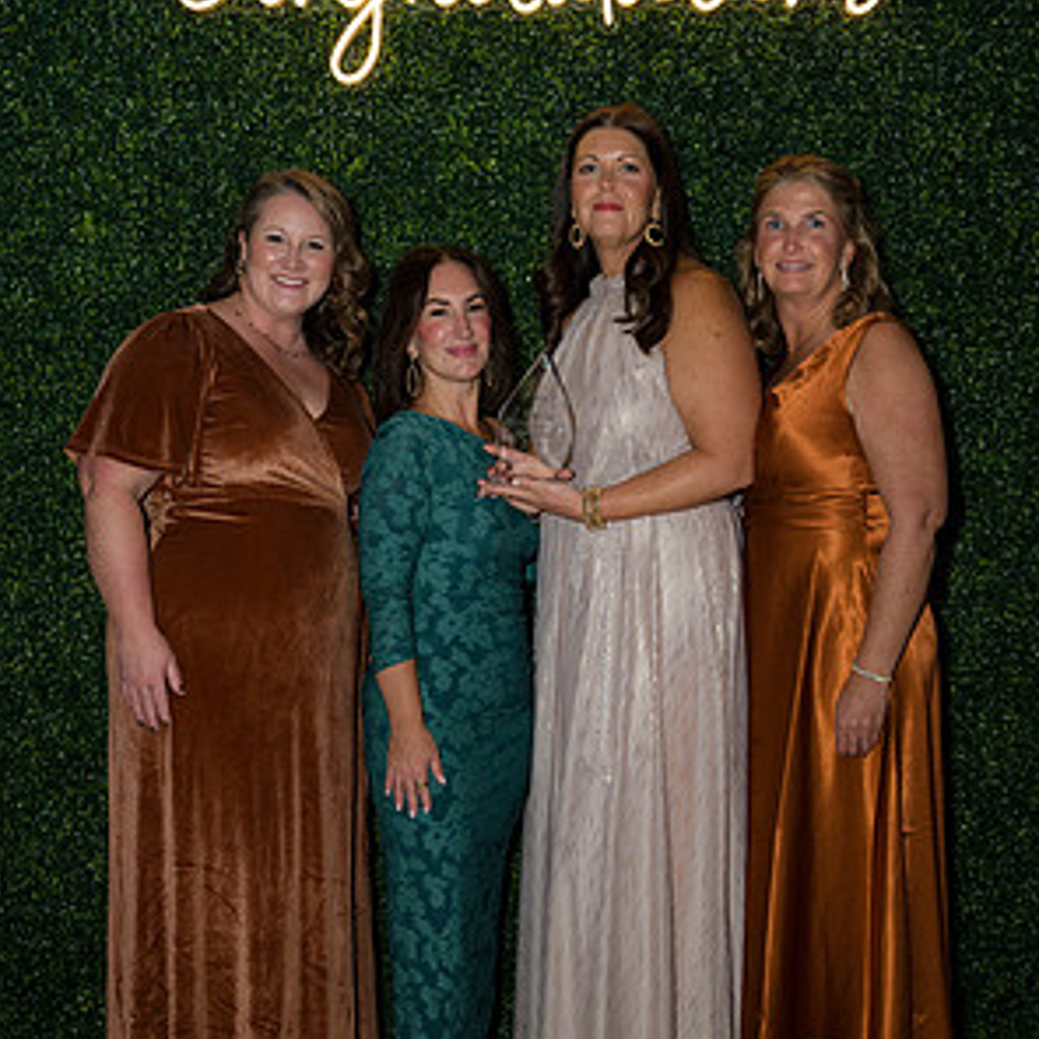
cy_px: 597
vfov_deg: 32.1
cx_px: 523
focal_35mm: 53
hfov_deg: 32.2
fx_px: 1800
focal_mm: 41
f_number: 5
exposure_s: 1/160
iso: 500
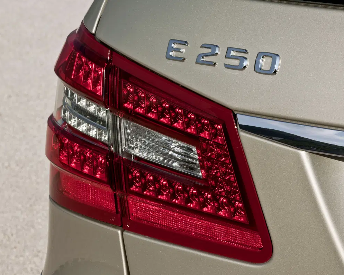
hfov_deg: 12.6
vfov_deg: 10.1
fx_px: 1558
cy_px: 138
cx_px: 184
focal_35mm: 153
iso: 100
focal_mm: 135
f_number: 16
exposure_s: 1/60
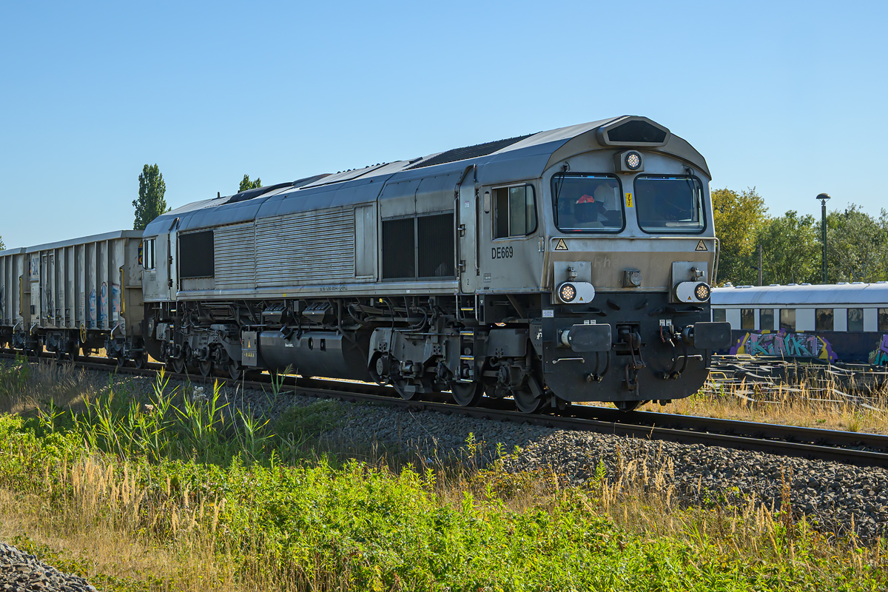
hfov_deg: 32.6
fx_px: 1517
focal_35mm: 62
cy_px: 296
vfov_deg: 22.1
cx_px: 444
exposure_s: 1/500
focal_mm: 41
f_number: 8
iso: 200
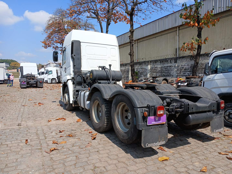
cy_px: 87
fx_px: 174
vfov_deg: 53.1
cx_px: 116
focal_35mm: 26
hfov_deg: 67.3
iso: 20
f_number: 1.8
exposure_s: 1/661
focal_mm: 3.98
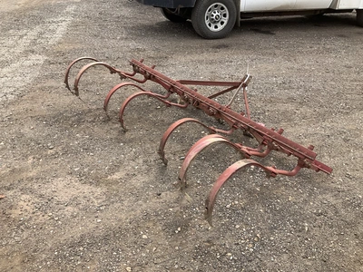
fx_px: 304
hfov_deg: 61.7
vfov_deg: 48.2
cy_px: 136
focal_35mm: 29
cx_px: 182
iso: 25
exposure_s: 1/883
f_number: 1.8
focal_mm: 3
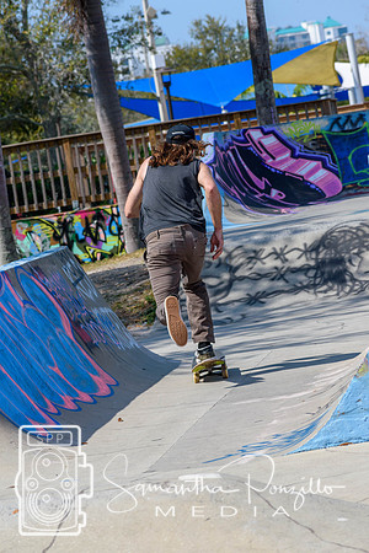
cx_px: 184
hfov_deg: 7.5
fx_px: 2813
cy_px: 276
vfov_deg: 11.2
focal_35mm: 183
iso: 200
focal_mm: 122
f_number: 7.1
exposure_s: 1/800
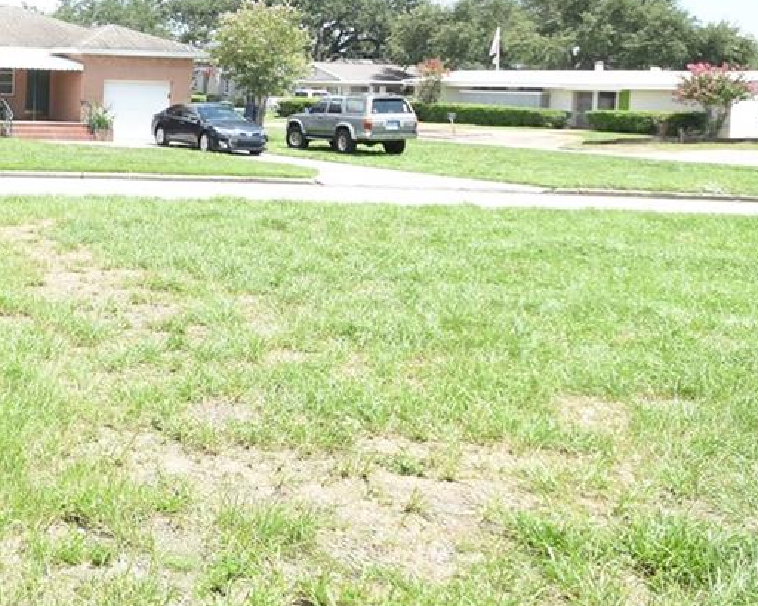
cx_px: -98
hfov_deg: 35.3
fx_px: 987
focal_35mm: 44
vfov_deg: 33.0
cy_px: 108
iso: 200
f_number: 8
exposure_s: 1/250
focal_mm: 10
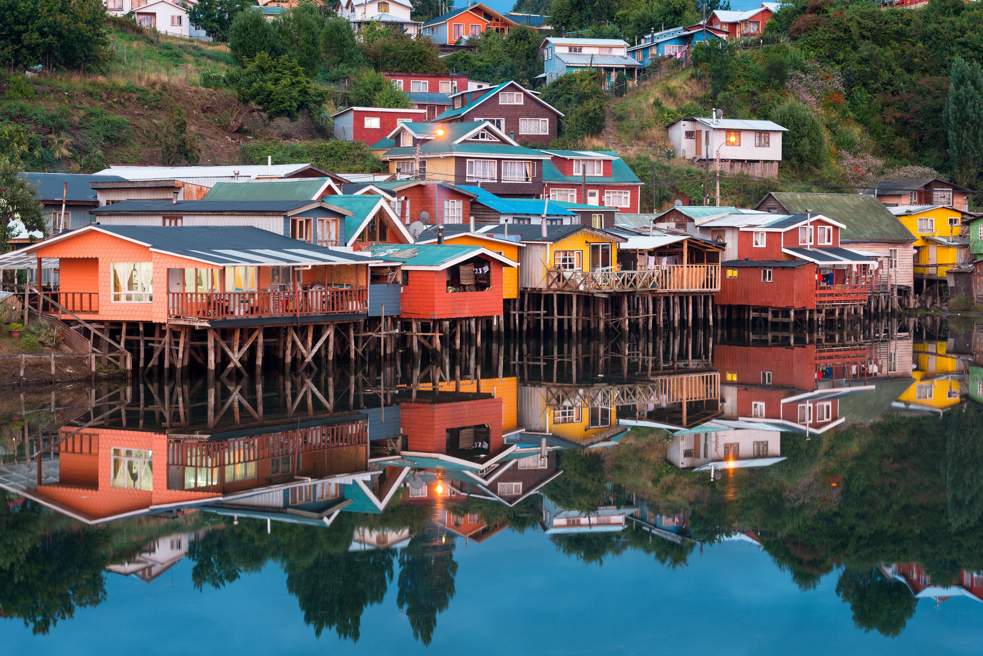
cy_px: 328
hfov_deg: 26.0
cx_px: 492
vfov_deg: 17.5
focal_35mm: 78
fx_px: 2130
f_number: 8
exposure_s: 2.5
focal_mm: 78
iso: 100
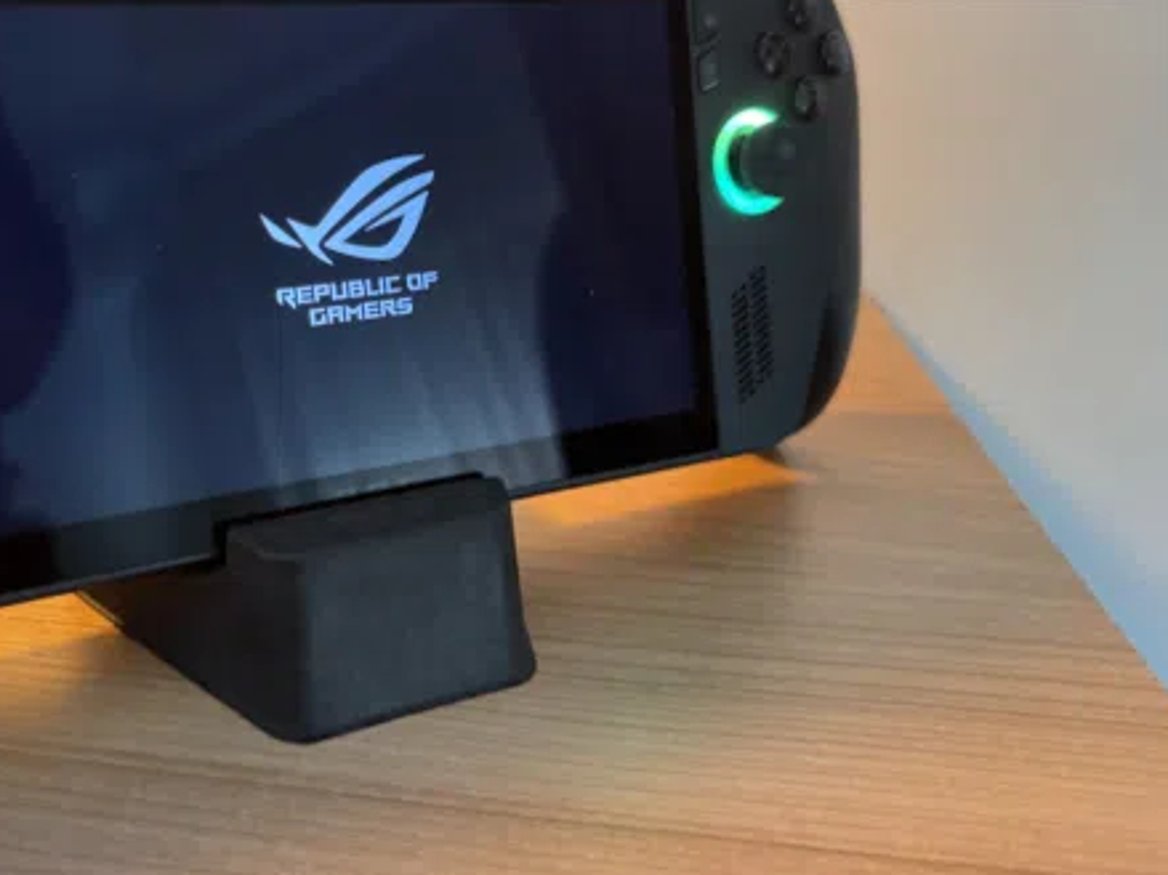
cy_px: 351
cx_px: 327
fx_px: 1181
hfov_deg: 50.9
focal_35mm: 35
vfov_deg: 40.5
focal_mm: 6.76
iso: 800
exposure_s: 1/58
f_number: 1.78
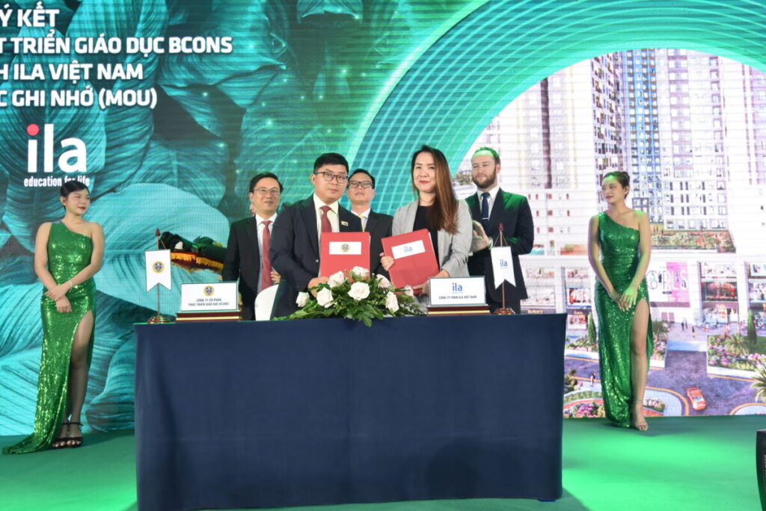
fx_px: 660
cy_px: 256
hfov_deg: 60.3
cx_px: 383
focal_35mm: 31
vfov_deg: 42.4
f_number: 8
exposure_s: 1/125
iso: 1600
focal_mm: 31
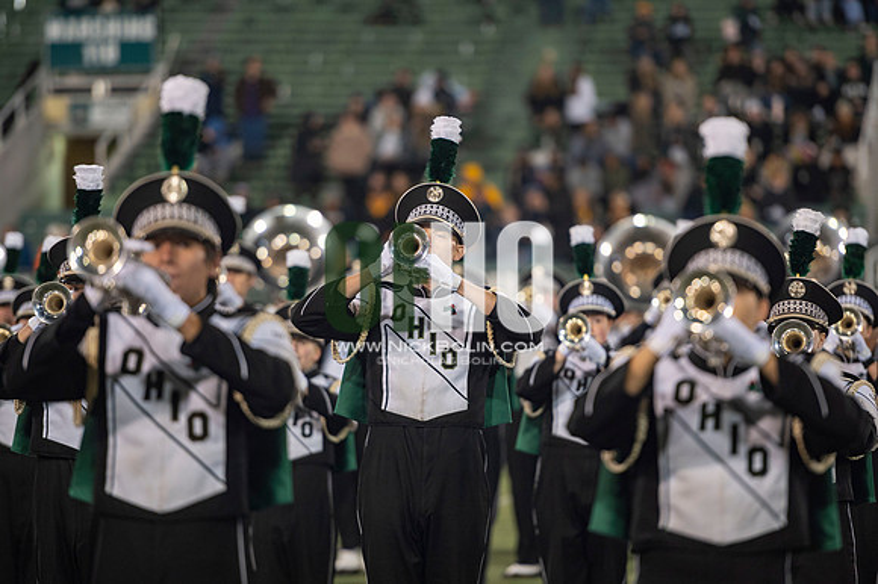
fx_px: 4875
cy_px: 292
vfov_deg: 6.9
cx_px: 439
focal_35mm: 200
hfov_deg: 10.3
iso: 1000
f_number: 2.8
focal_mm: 200
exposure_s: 1/500
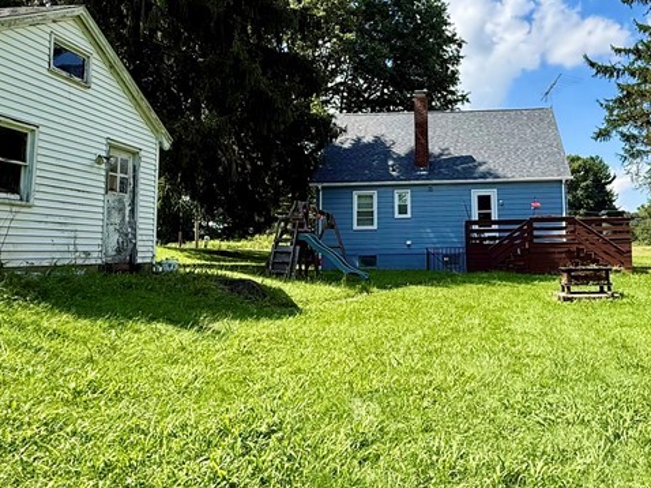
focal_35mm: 30
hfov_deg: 58.4
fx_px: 564
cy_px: 189
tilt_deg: +6.3
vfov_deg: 46.4
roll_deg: +0.7
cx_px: 444
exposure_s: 1/1145
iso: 64
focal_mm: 2.22
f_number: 2.2
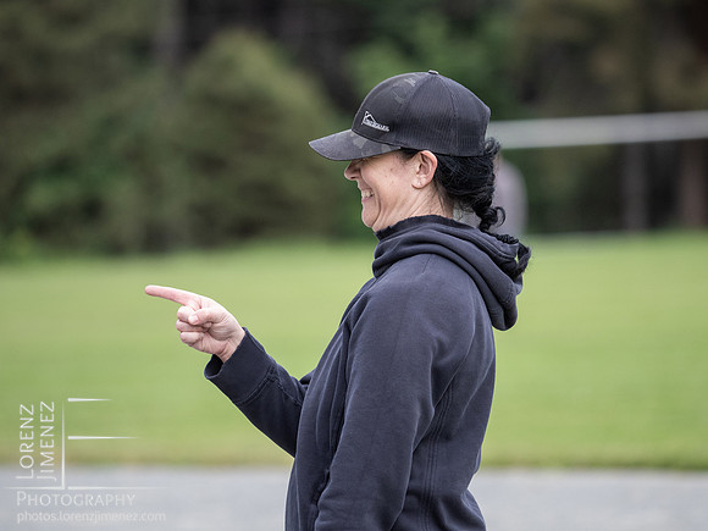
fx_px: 6702
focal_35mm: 328
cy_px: 241
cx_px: 387
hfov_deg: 6.0
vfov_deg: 4.5
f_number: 2.8
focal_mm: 150
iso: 640
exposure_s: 1/1600
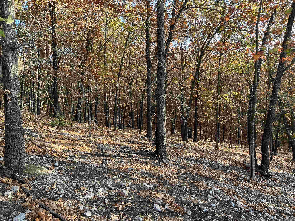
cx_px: 148
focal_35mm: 26
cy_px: 110
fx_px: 222
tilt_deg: -2.0
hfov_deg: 67.3
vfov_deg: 53.1
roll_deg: +2.1
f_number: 1.5
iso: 50
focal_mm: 5.7
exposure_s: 1/380
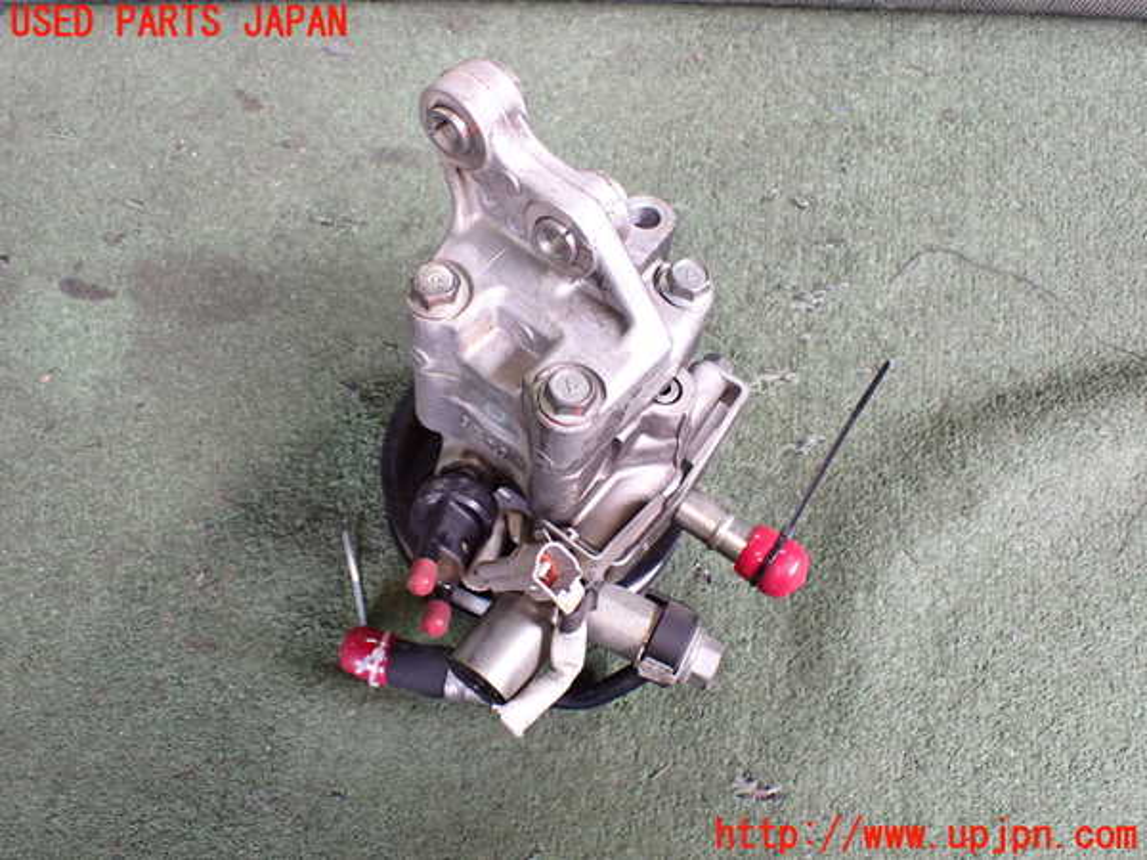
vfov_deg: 46.8
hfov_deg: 60.0
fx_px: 994
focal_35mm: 30
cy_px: 430
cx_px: 574
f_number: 2.3
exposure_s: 1/125
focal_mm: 5.4
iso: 500
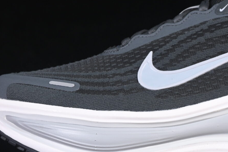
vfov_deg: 6.3
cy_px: 44
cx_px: 213
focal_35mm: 217
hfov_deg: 9.4
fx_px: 1374
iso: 160
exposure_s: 1/60
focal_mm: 50
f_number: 6.3
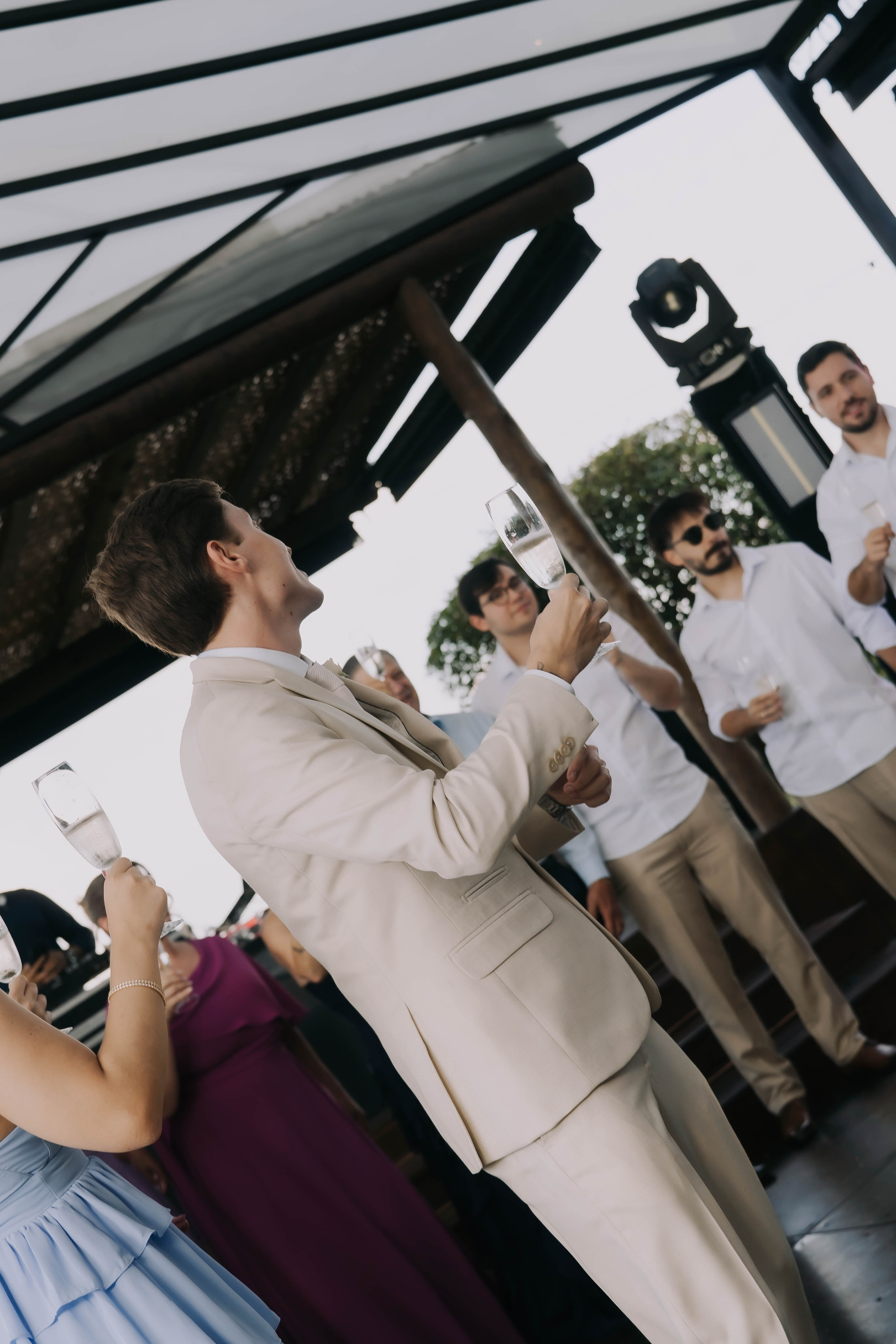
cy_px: 672
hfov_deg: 24.4
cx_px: 448
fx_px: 2072
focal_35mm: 56
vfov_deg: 35.9
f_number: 5
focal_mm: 37
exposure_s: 1/400
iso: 100
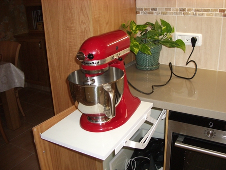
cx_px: 113
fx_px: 229
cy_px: 85
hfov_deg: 52.6
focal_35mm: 35
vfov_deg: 40.7
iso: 200
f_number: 2.6
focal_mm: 5.8
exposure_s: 1/60
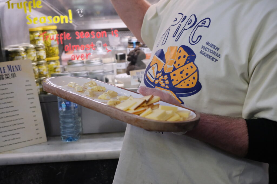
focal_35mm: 62
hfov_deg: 32.4
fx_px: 477
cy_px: 92
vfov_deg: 21.9
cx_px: 138
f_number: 4.5
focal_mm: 41.3
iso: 6400
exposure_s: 1/240
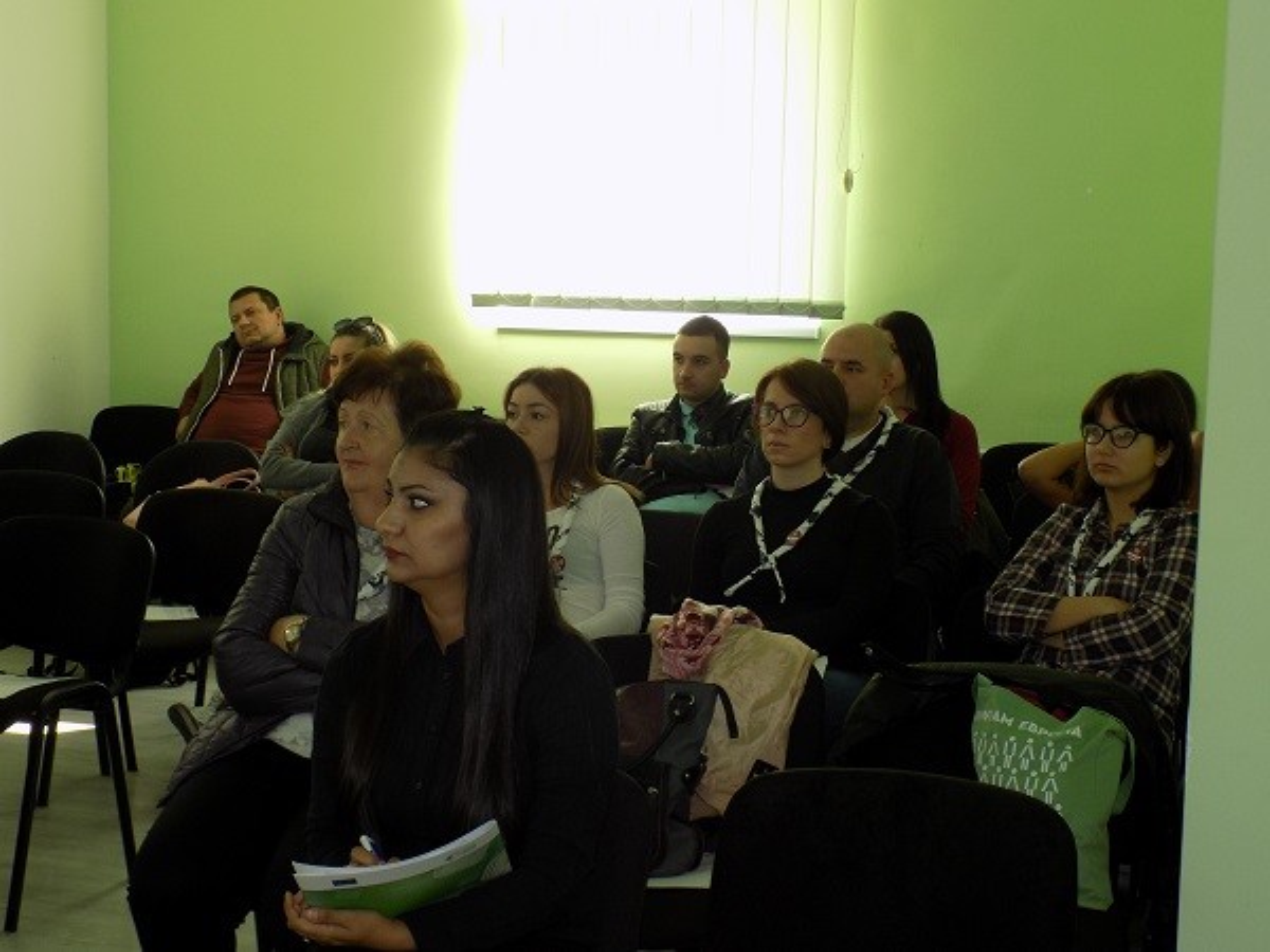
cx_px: 635
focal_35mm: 52
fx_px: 1908
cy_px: 476
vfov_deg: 28.0
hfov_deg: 36.8
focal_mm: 9.3
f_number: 3.9
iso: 100
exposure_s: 1/30
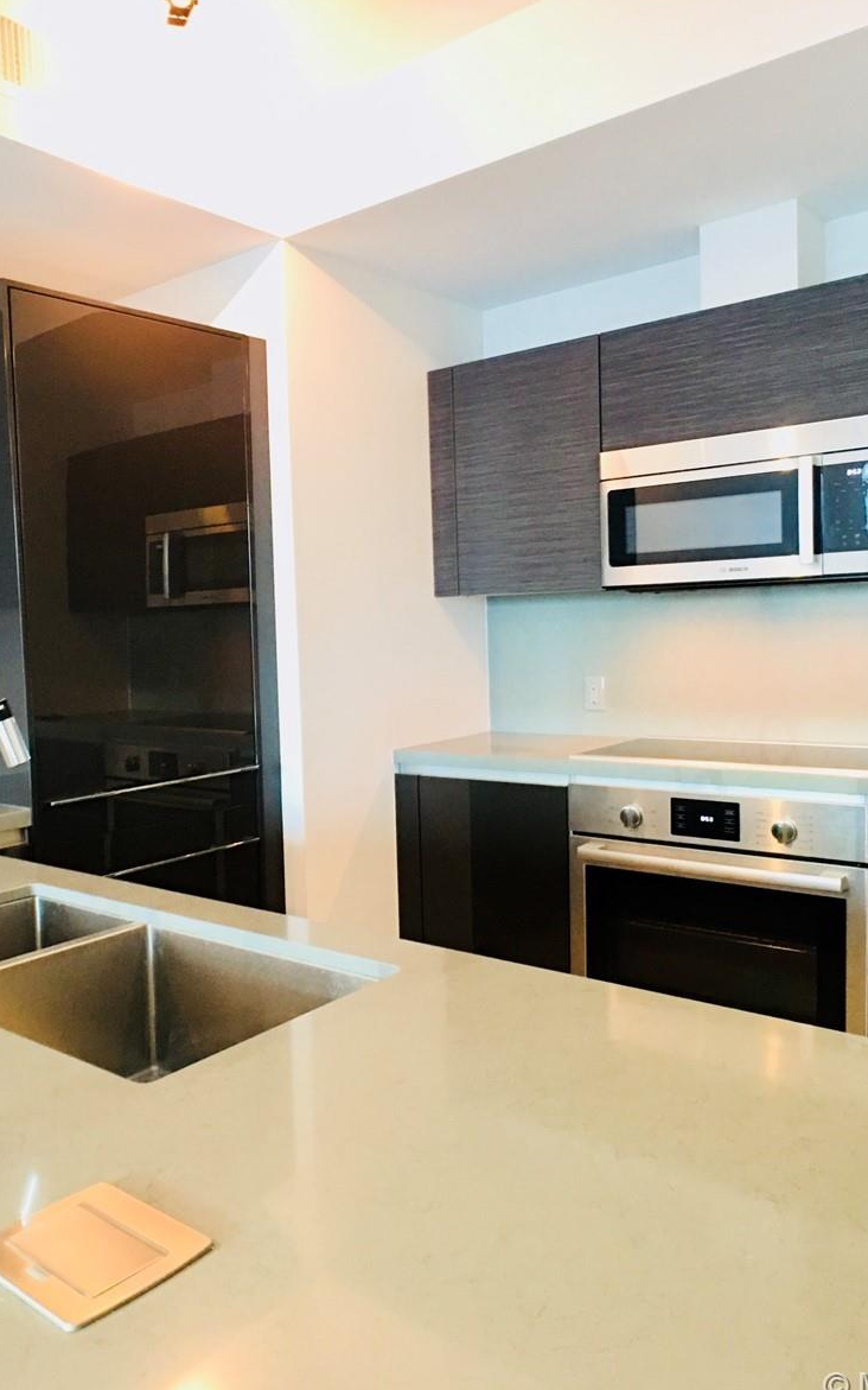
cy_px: 698
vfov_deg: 47.2
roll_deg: +2.0
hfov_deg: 30.2
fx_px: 1589
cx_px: 260
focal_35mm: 42
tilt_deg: -2.7
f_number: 2.2
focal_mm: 4.15
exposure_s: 1/10
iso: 100
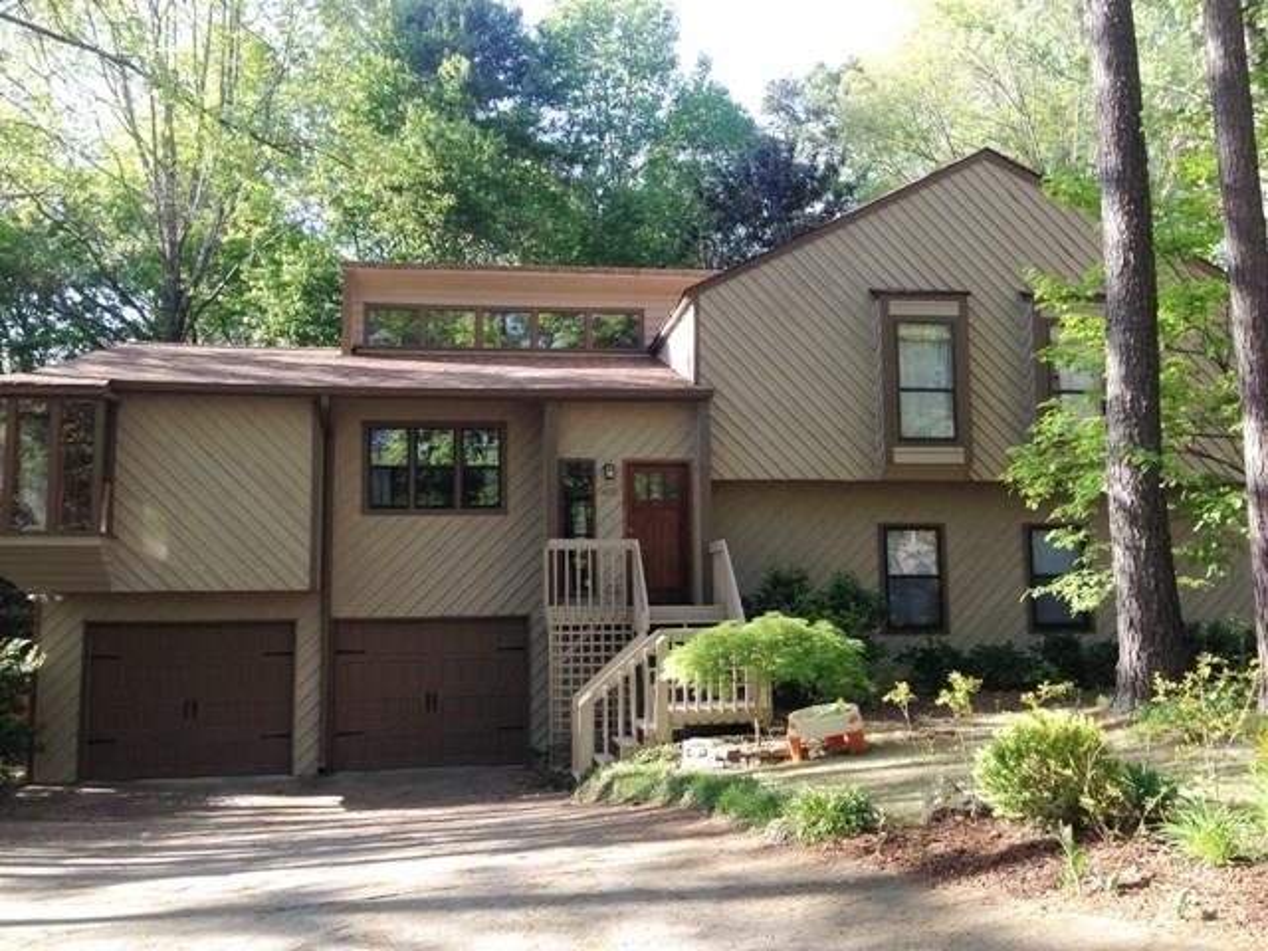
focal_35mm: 33
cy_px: 476
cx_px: 634
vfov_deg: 42.9
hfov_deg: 55.4
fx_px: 1209
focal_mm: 4.12
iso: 50
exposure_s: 1/144
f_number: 2.4
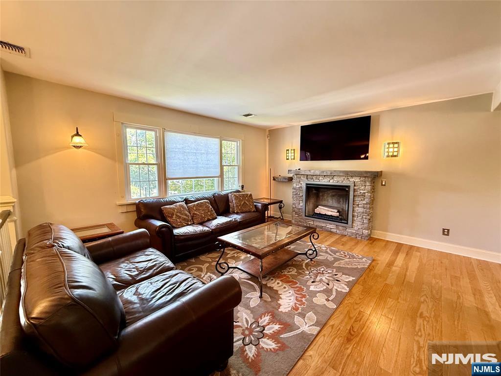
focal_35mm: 14
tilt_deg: -5.7
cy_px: 188
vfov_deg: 85.7
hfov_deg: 102.1
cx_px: 250
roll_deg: -0.5
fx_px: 203
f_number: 2.2
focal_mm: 2.22
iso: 400
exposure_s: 1/60
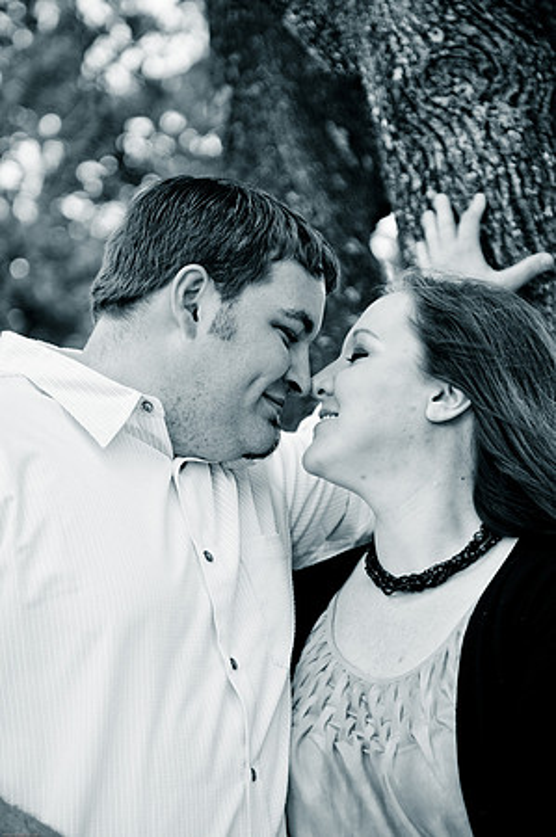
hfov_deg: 13.0
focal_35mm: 105
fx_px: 2438
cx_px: 278
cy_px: 418
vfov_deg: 19.5
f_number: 2.8
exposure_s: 1/250
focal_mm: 70
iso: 200
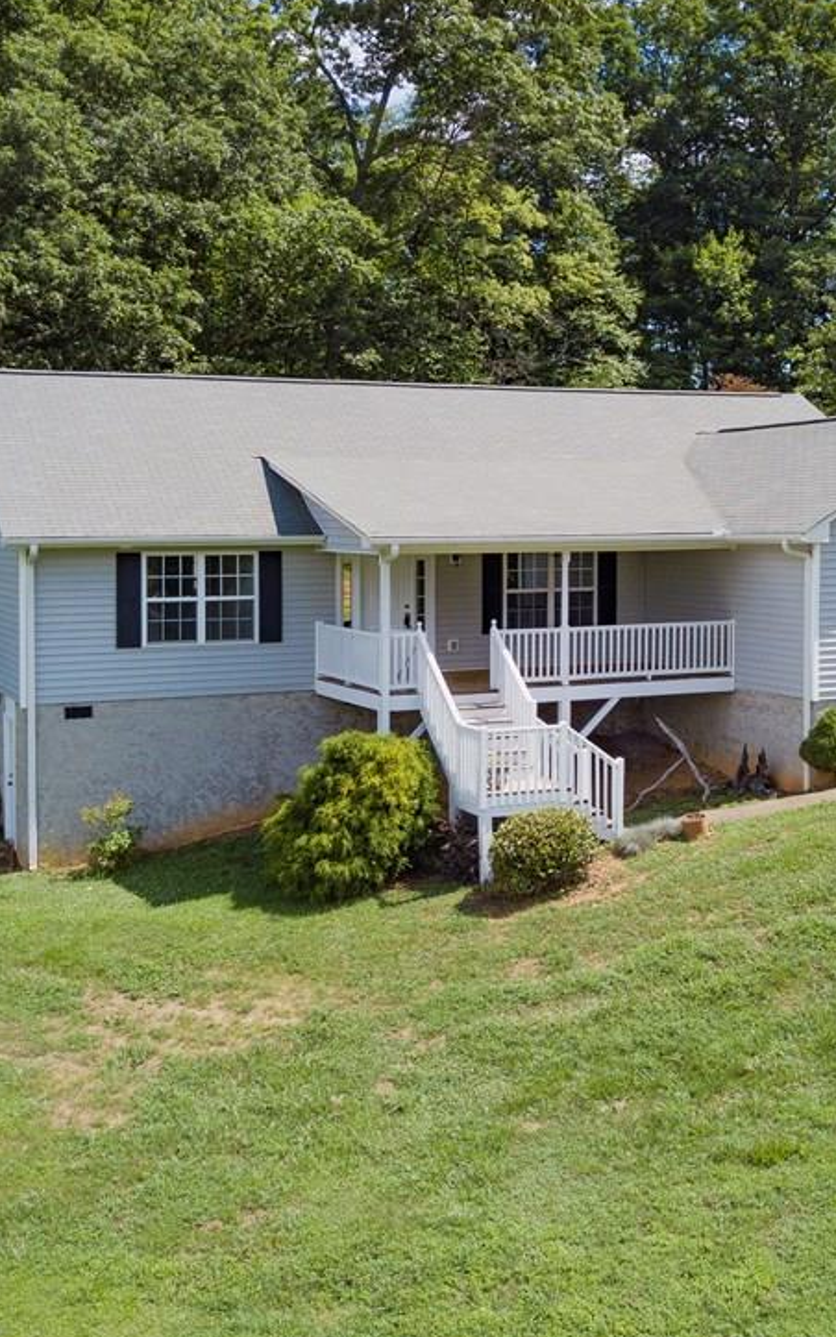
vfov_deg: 50.4
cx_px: 577
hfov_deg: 32.4
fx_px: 1421
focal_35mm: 39
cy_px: 654
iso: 100
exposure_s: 1/1250
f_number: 2.2
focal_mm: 4.7
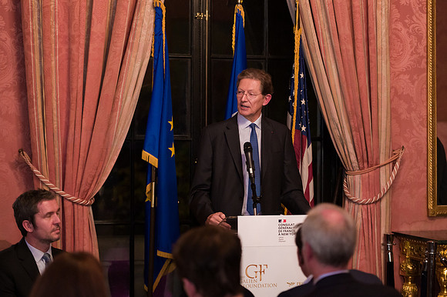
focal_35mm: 105
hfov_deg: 19.5
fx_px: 1301
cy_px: 141
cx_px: 235
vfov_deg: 13.0
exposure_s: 1/200
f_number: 3.2
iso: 3200
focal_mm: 98
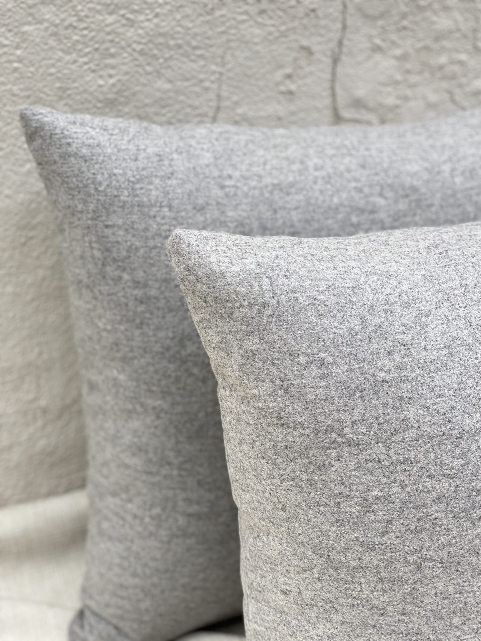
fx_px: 963
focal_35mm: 52
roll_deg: -3.6
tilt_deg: -30.8
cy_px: 320
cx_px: 240
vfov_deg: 36.8
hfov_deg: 28.0
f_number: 2
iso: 25
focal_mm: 6
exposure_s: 1/122
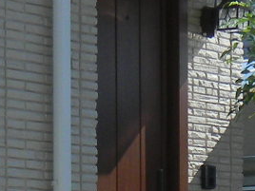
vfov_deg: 6.7
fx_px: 1576
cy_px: 382
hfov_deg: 9.2
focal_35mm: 214
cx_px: 47
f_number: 7.9
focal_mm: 5
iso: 80
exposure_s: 1/132
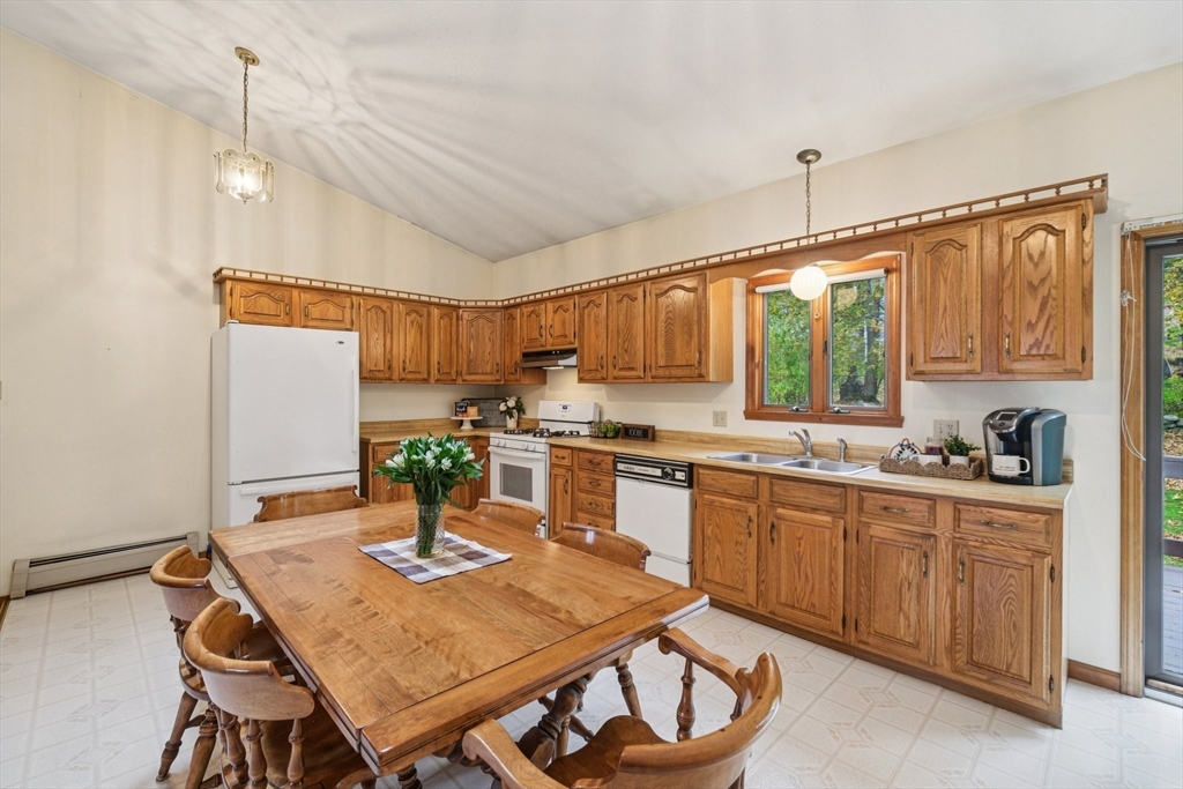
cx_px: 592
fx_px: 493
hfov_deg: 100.4
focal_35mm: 15
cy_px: 394
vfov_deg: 77.3
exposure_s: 1/10
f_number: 5.6
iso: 400
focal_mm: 10
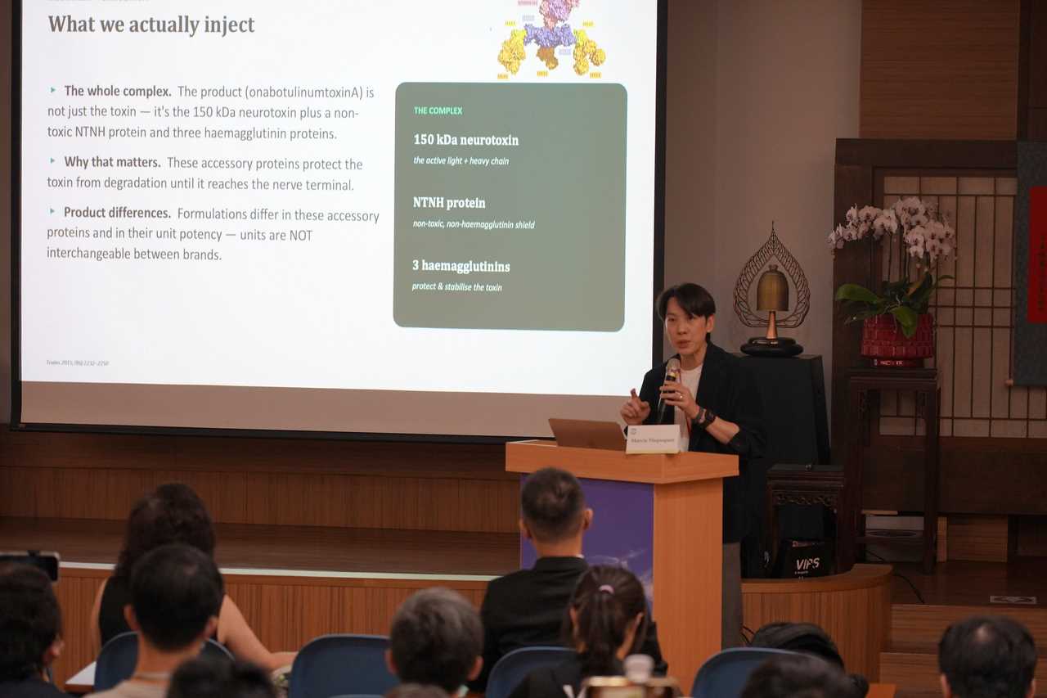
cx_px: 524
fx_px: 3053
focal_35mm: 105
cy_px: 349
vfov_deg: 13.0
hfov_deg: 19.5
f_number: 4
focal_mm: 105
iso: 2000
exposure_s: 1/160
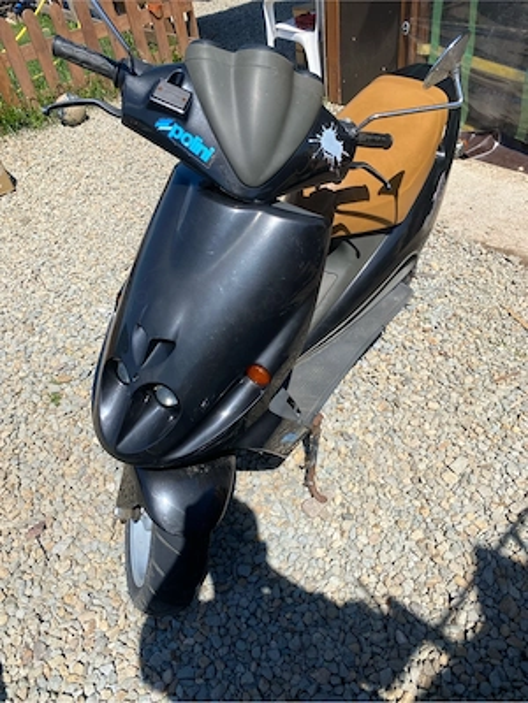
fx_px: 529
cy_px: 352
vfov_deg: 67.3
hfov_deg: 53.1
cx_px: 264
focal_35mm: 26
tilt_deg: -42.6
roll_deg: +10.8
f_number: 1.8
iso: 32
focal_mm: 4.25
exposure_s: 1/2890
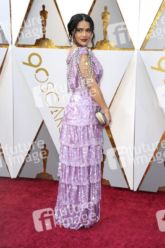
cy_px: 124
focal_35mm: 68
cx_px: 82
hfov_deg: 20.0
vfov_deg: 29.6
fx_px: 467
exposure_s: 1/250
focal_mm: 68
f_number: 8
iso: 1000
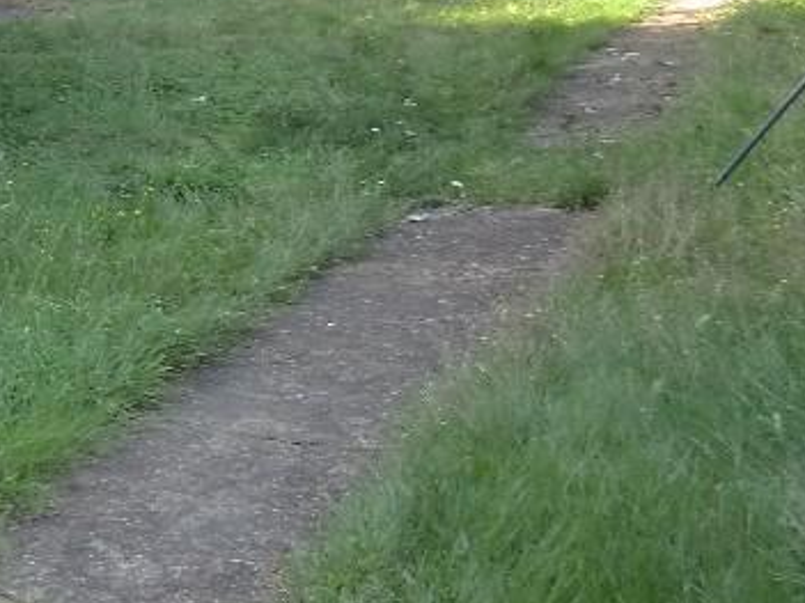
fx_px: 1627
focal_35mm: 70
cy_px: 220
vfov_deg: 20.9
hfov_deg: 24.5
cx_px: -222
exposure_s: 1/60
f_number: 3.2
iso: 100
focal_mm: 4.3
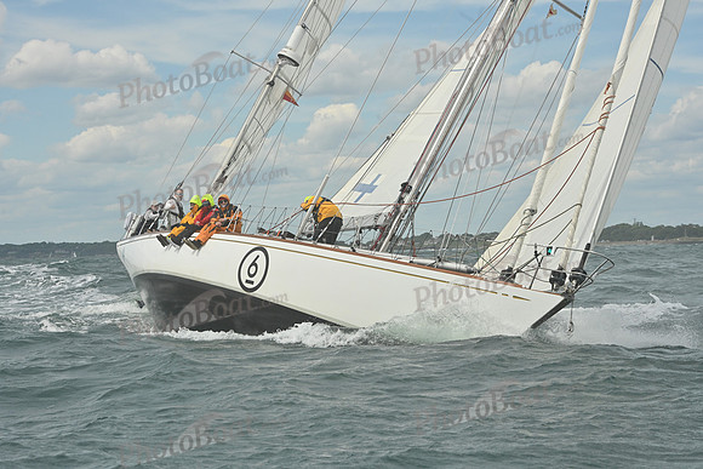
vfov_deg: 14.4
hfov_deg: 21.5
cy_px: 234
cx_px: 352
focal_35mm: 95
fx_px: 1855
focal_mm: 95
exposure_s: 1/1250
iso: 320
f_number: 13
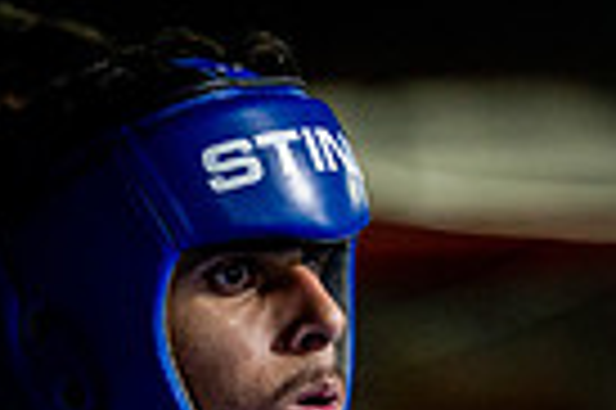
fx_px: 10289
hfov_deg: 3.4
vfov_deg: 2.3
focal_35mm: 602
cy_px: 795
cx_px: 94
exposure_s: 1/1000
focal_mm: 142
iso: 4000
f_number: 2
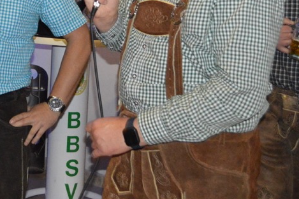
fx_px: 748
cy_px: -51
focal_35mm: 90
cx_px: 13
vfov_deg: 14.6
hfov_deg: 21.9
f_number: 3.8
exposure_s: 1/60
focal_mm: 22
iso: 3200
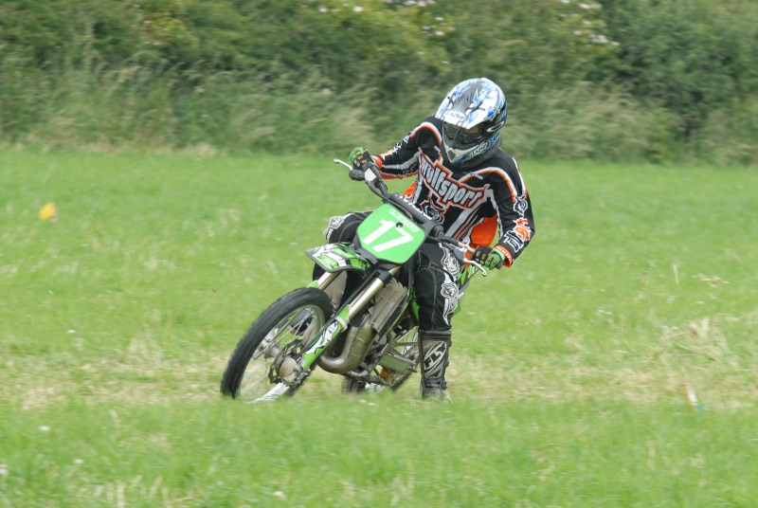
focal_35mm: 330
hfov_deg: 6.2
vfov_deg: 4.2
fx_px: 6958
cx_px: 379
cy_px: 254
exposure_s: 1/320
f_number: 8
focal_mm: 220
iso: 400
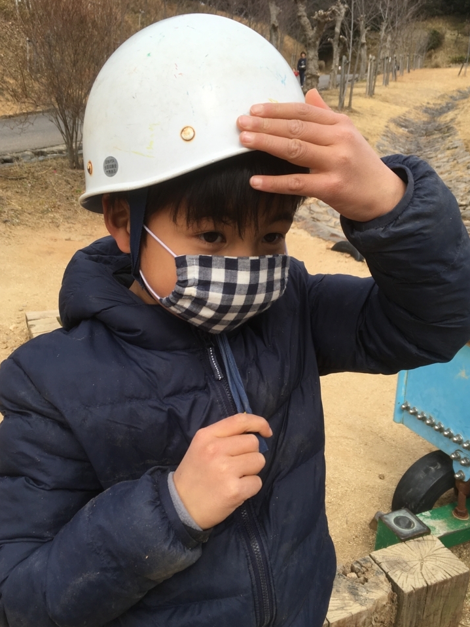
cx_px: 234
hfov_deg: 45.4
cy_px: 327
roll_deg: -0.9
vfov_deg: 58.3
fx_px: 561
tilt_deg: -18.6
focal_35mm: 31
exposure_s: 1/927
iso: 25
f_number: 2.2
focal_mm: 4.15
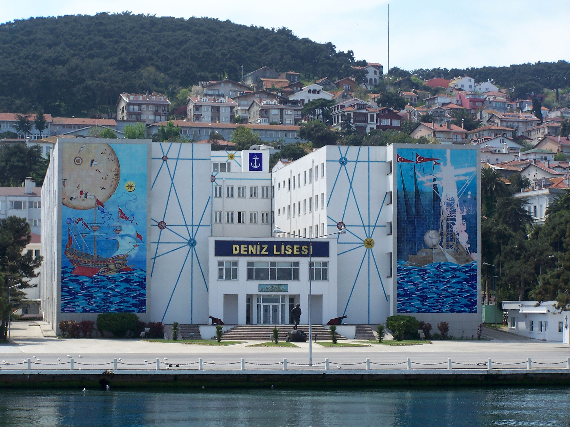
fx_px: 1729
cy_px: 214
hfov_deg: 18.7
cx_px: 285
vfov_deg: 14.1
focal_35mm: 105
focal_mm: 17.5
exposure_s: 1/800
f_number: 3.2
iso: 80
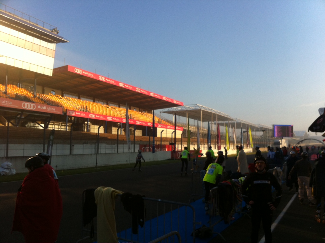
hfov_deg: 52.7
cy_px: 122
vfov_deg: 40.6
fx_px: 328
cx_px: 162
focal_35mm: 35
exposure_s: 1/569
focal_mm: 3.85
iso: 80
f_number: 2.8
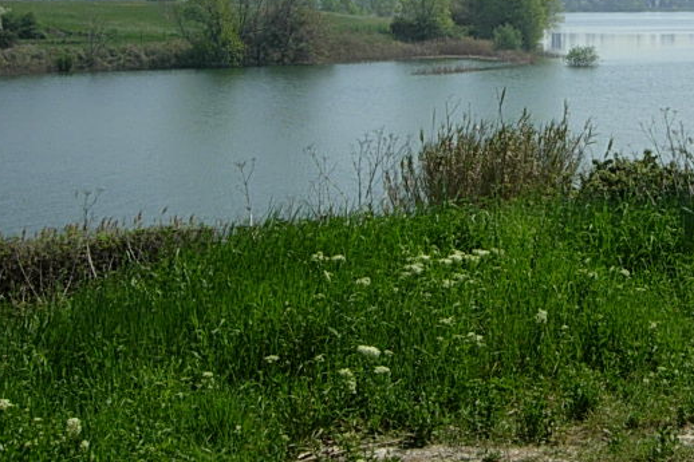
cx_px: 608
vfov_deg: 17.9
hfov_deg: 26.5
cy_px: -9
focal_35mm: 74
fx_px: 1426
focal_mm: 7.5
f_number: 6.8
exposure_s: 1/304
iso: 50
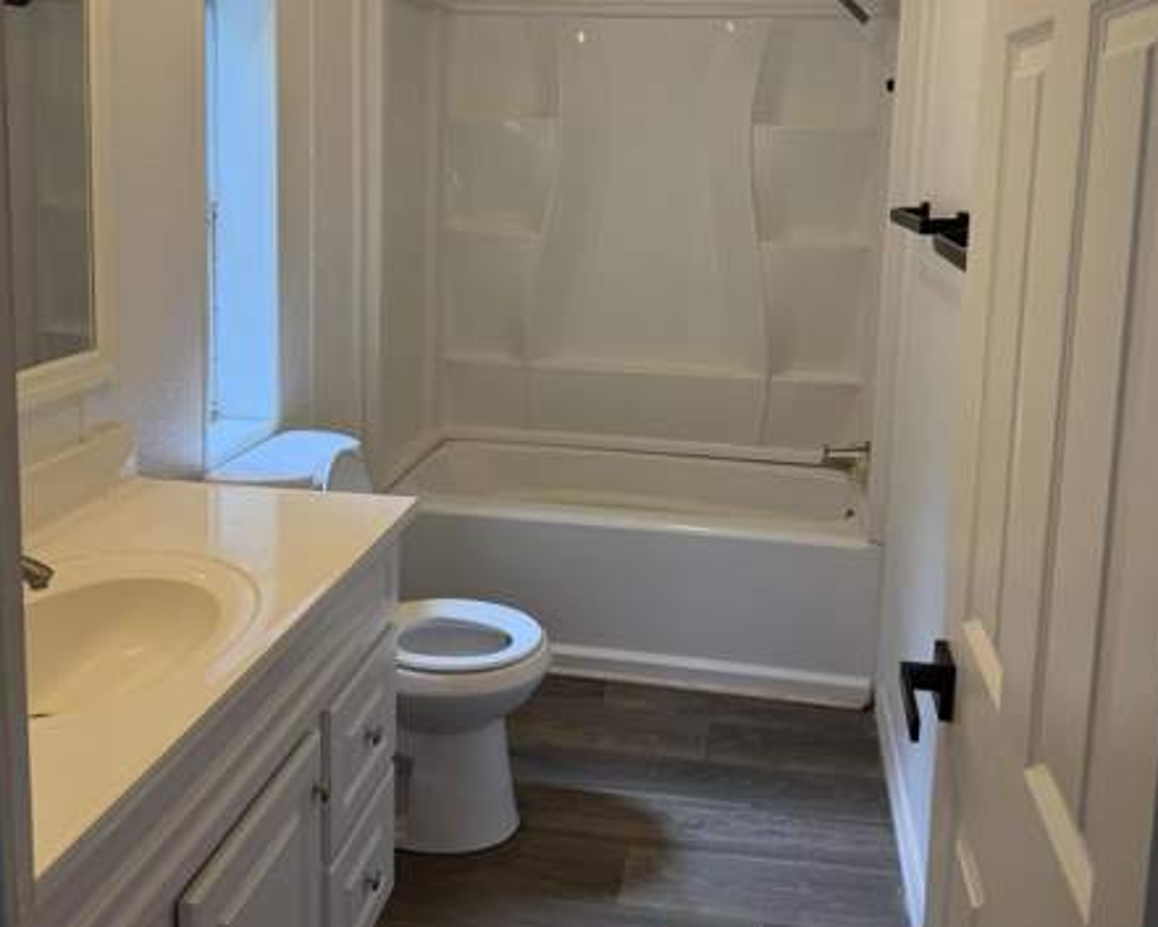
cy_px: 294
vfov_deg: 42.7
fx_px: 1166
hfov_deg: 52.8
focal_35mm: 34
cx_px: 583
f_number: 1.78
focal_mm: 6.76
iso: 100
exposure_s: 1/120
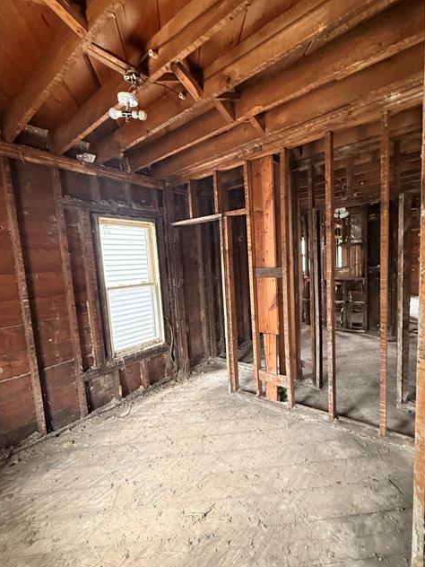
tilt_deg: -4.5
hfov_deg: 74.7
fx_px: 278
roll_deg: +3.9
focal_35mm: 17
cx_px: 204
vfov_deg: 90.9
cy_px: 301
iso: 500
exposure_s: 1/60
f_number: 2.2
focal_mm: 2.22
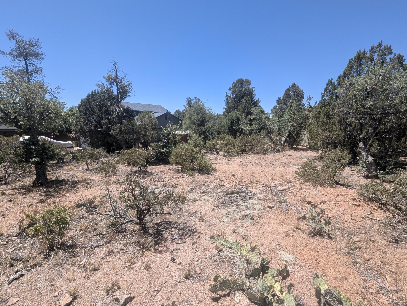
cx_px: 204
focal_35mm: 13
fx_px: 153
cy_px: 153
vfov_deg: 90.0
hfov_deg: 106.1
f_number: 2.2
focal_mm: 1.95
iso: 48
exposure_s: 1/1042
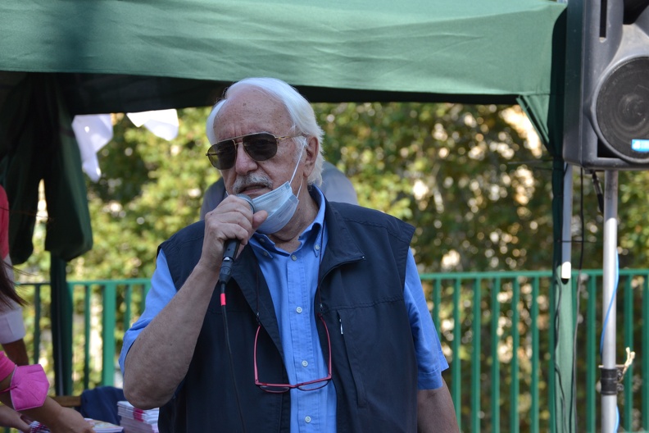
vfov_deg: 12.2
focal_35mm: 112
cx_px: 324
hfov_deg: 18.2
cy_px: 216
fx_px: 2028
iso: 320
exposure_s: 1/500
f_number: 5.6
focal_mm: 75
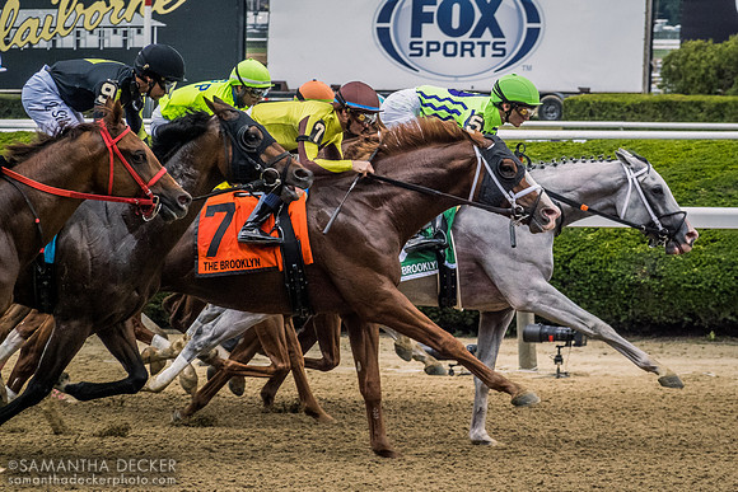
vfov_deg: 5.4
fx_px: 5239
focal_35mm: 256
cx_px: 452
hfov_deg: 8.1
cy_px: 228
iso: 800
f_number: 4.5
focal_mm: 72
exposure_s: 1/2000
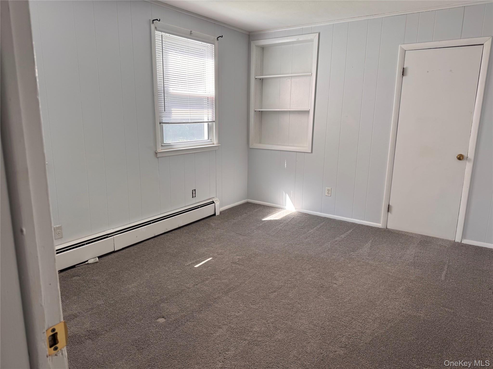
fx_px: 342
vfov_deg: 56.8
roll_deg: -0.8
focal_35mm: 24
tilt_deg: -11.6
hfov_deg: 71.6
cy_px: 184
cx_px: 246
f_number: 1.78
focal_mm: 6.76
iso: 80
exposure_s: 1/121
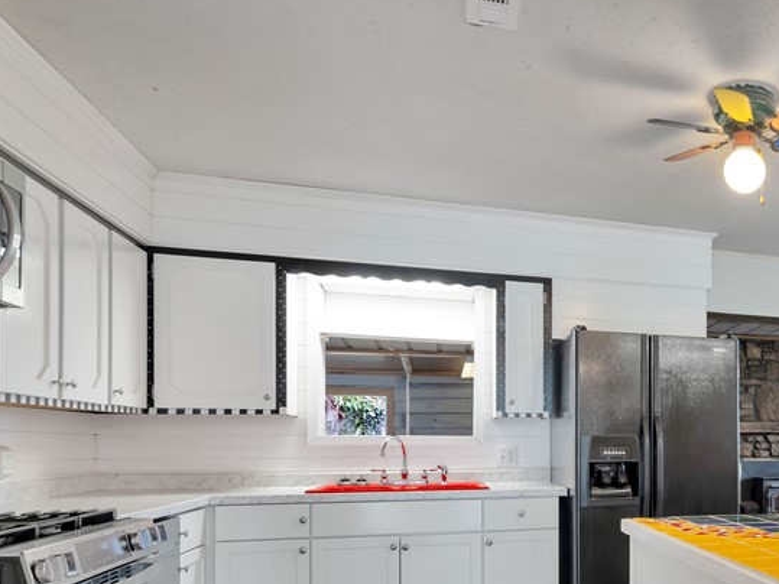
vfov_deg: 43.6
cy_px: 457
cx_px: 713
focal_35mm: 31
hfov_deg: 51.1
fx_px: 697
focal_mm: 16
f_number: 8
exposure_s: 1.3
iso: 80
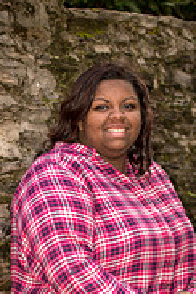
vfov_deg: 11.8
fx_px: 1405
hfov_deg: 8.0
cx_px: 101
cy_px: 315
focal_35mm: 172
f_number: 2.8
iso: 200
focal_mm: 70
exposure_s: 1/60
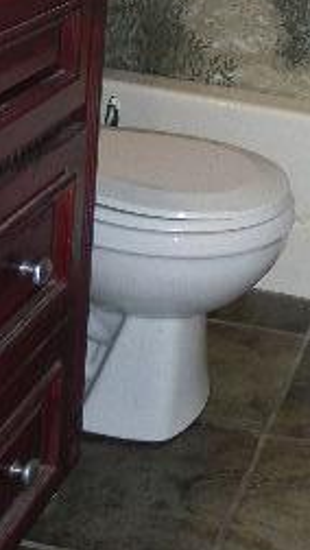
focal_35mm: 72
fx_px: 1051
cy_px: -55
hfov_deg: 16.3
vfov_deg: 26.9
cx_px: 347
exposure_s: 1/30
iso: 200
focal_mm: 4.6
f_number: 2.8
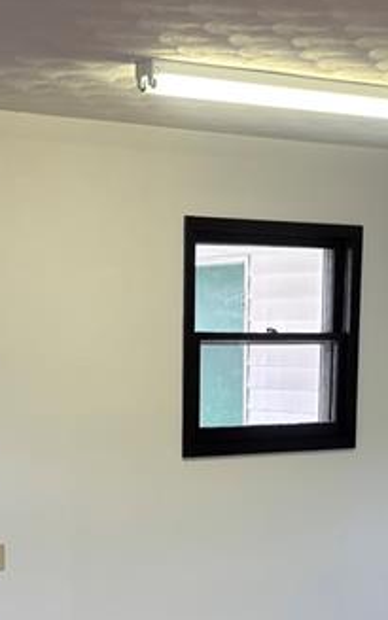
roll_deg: -0.6
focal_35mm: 86
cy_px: 535
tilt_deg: -8.6
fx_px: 1455
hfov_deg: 15.2
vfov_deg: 23.6
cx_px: 212
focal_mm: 5.96
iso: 100
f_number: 1.6
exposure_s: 1/60
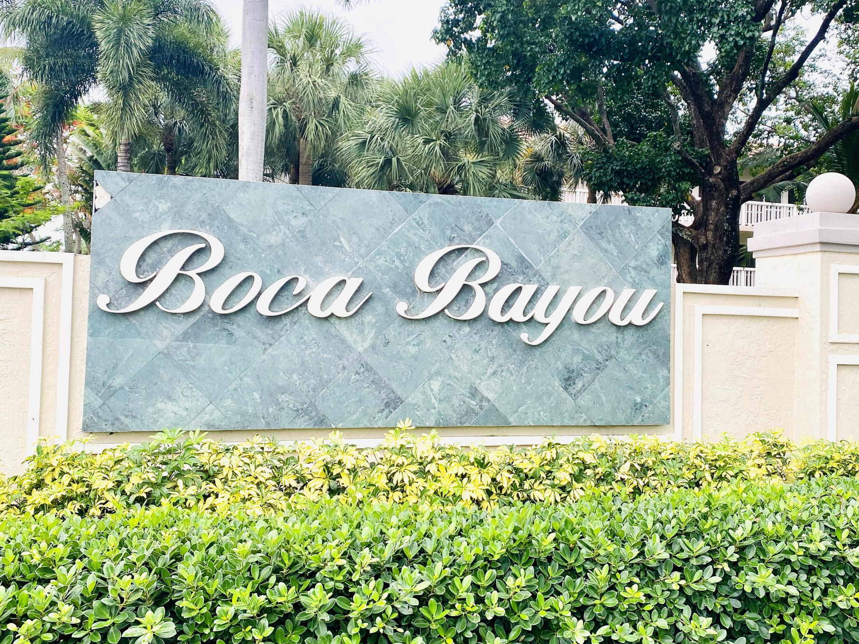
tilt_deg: +2.0
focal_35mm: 36
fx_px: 893
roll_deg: -2.3
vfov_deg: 39.6
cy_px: 294
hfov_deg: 51.3
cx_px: 456
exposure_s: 1/439
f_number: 1.8
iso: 32
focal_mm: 4.25
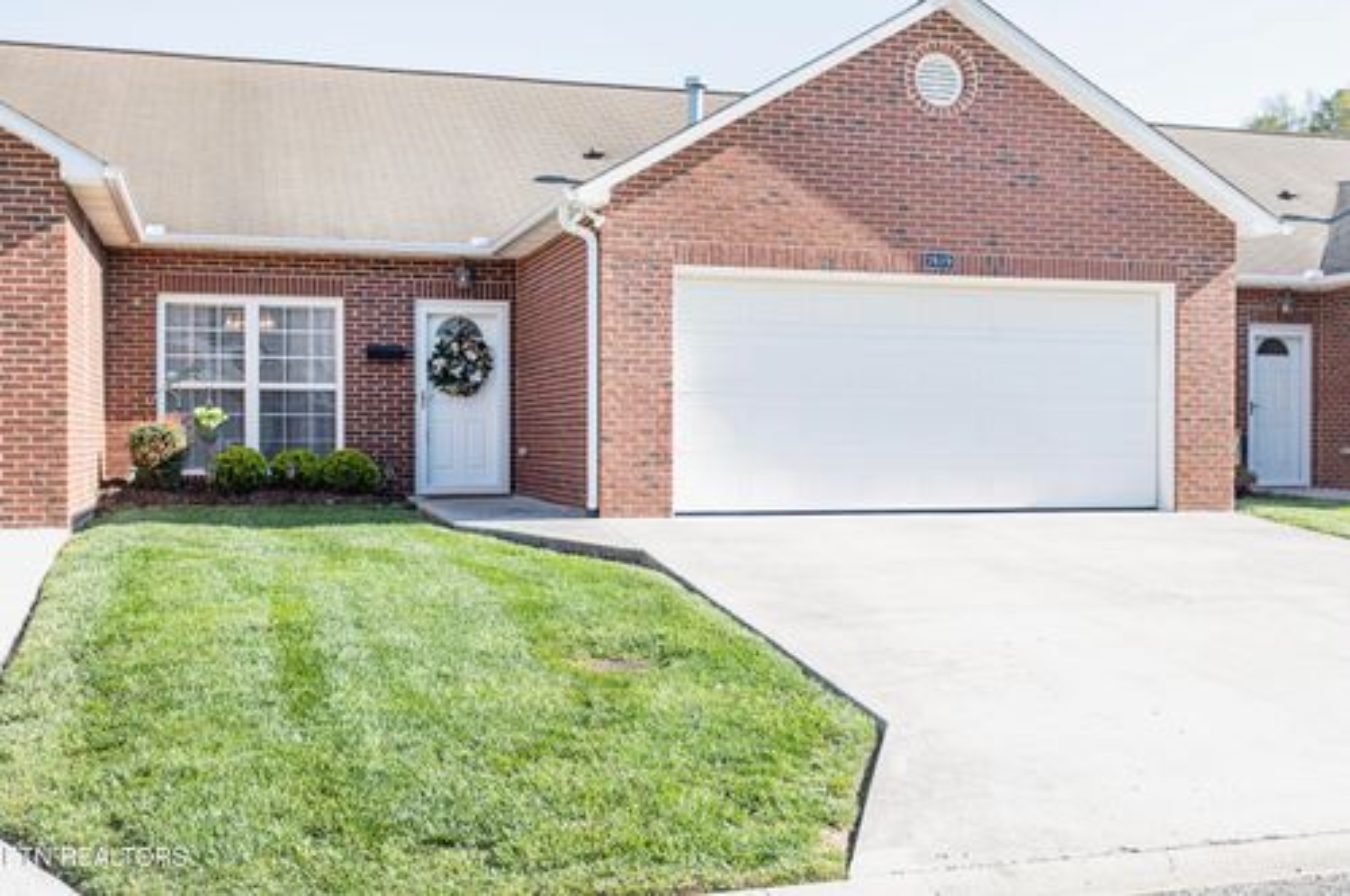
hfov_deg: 54.5
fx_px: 1311
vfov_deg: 37.8
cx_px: 675
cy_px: 448
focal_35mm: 35
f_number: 5
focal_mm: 35
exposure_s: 1/500
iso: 200
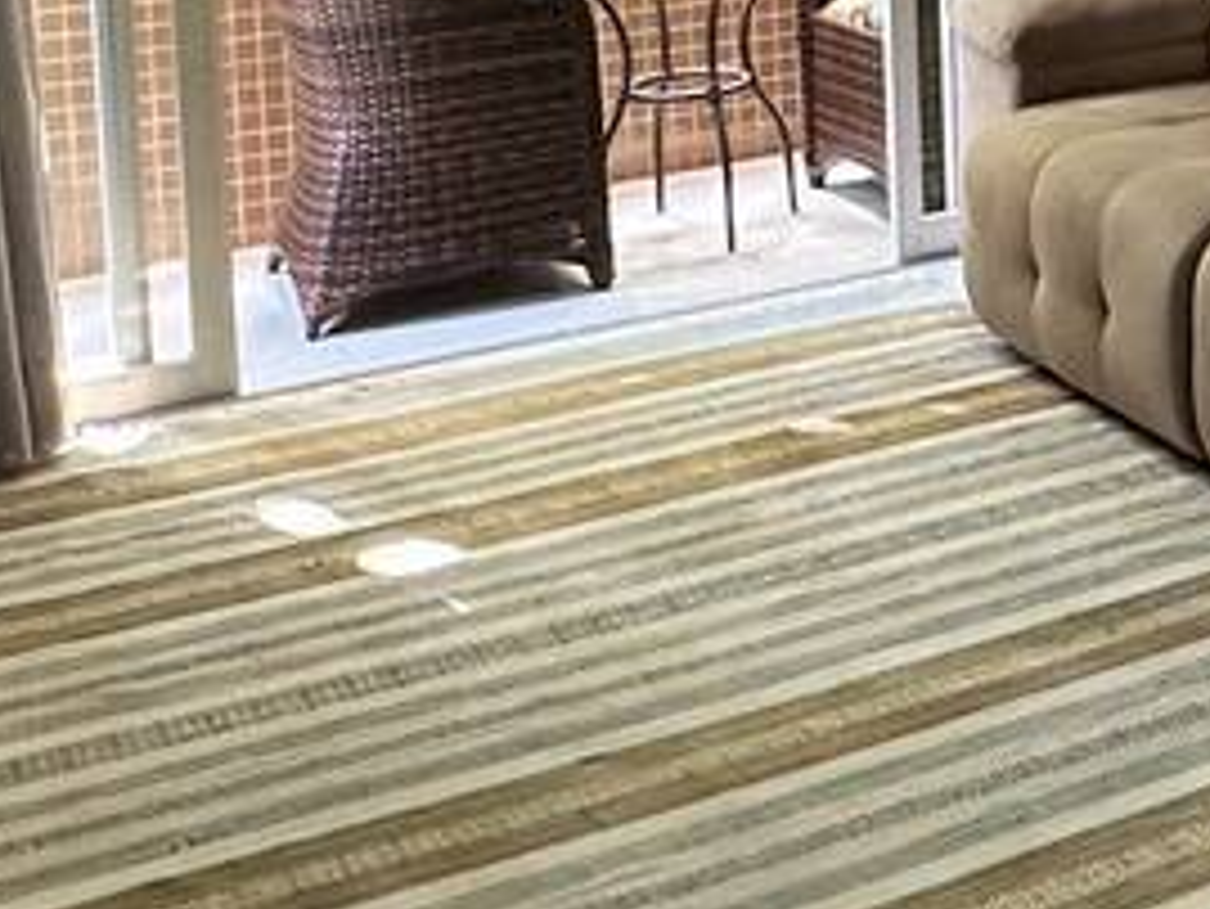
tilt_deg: -4.2
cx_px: 1556
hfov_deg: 23.2
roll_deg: +0.6
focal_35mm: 75
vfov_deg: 18.3
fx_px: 2623
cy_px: -279
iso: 200
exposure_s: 1/60
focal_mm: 2.22
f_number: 2.2
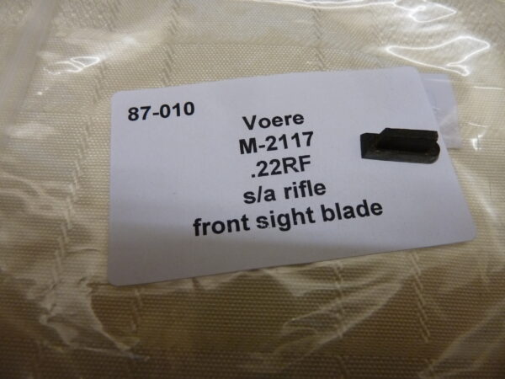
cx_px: 252
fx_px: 365
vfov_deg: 54.9
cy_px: 190
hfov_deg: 69.4
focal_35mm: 25
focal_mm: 4.1
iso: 250
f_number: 3.3
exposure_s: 1/30
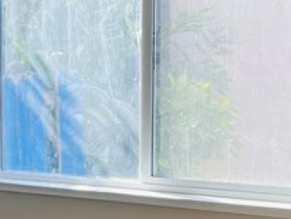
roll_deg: +1.3
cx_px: -81
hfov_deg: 14.6
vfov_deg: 11.4
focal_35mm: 130
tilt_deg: -6.1
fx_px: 1093
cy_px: 137
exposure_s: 1/148
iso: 32
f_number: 1.5
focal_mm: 5.7
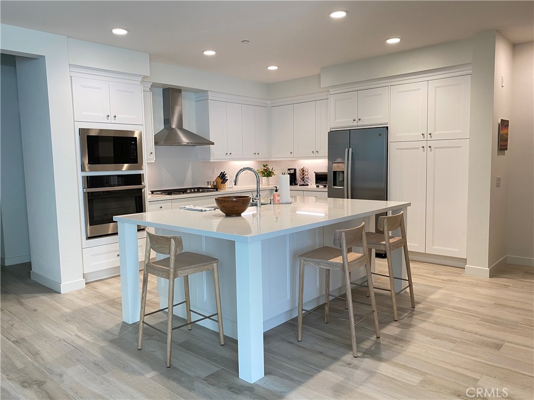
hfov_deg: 67.3
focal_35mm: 26
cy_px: 200
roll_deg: -0.8
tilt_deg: -4.7
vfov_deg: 53.1
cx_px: 267
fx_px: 401
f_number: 1.8
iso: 80
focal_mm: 4.25
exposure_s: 1/60
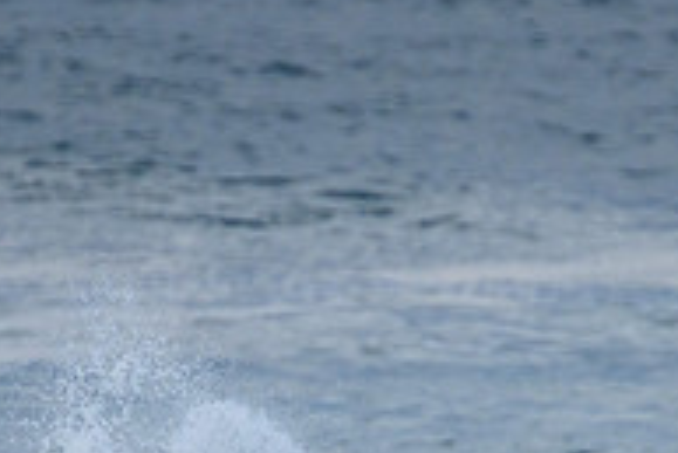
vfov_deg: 0.6
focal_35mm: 2403
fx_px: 45289
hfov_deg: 0.9
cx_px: 457
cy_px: 672
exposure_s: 1/2000
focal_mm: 800
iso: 1000
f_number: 11
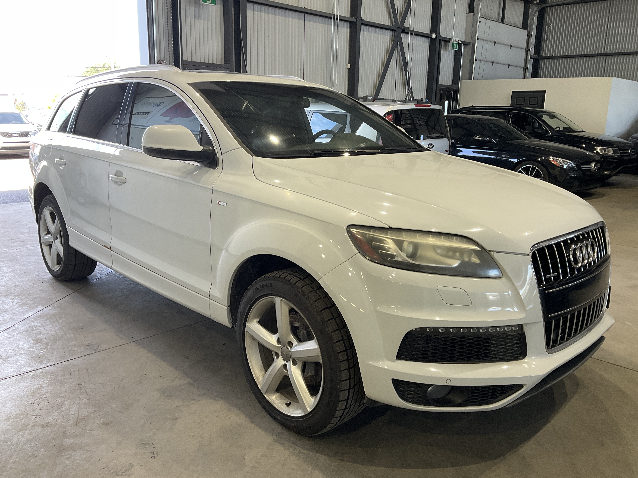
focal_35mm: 29
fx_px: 534
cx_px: 319
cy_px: 239
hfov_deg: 61.7
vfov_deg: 48.2
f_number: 1.8
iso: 50
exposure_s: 1/120
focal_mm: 3
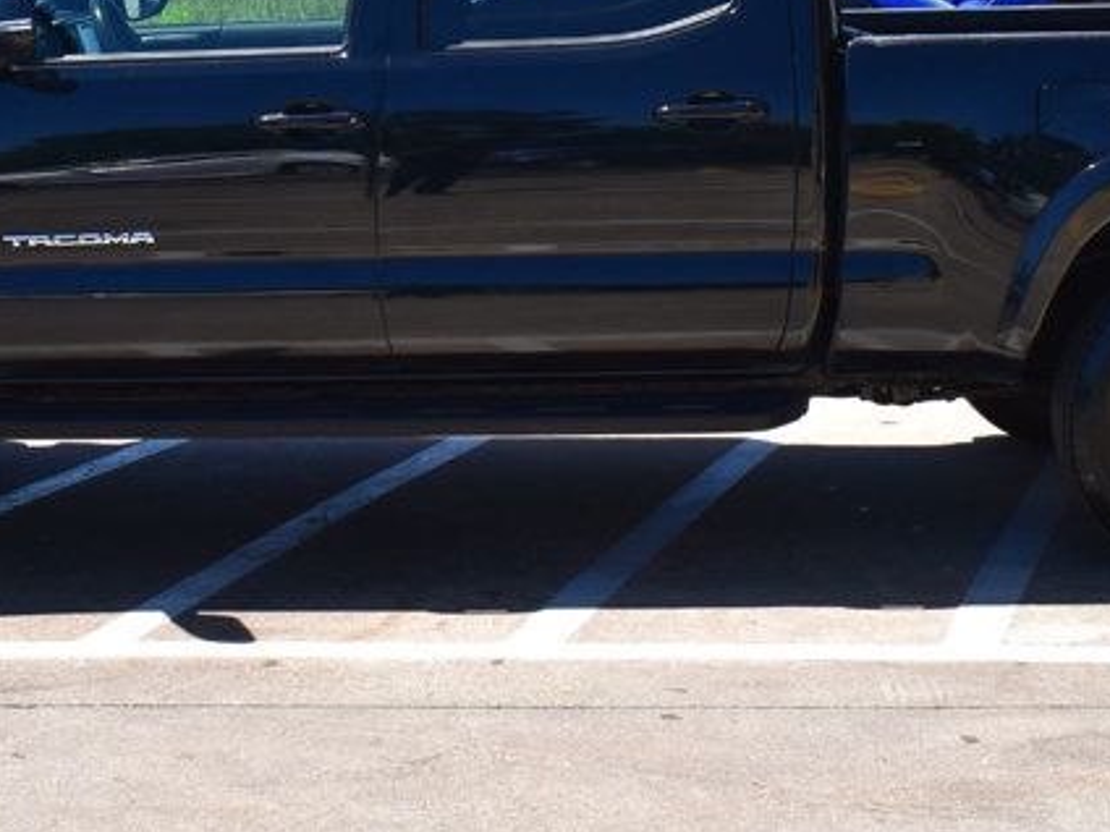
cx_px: 537
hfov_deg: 24.4
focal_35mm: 80
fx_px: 2570
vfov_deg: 18.0
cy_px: 18
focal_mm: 23
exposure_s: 1/400
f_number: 11
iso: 400
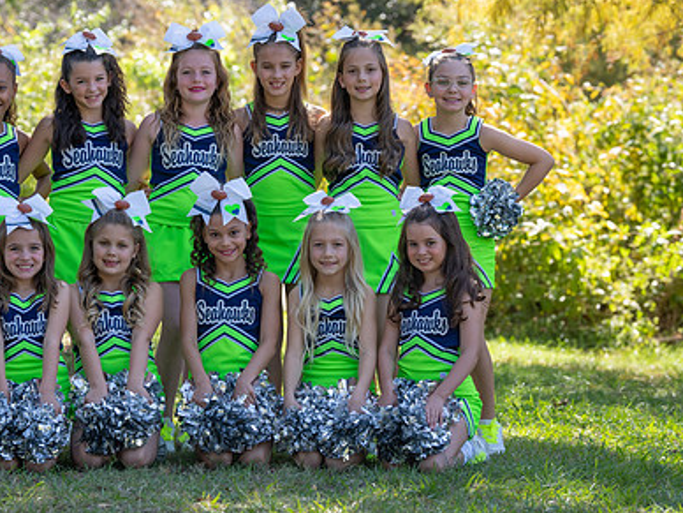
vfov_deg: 11.1
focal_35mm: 134
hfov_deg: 14.7
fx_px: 2644
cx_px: 234
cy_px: 207
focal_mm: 92
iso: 160
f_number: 4
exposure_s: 1/320
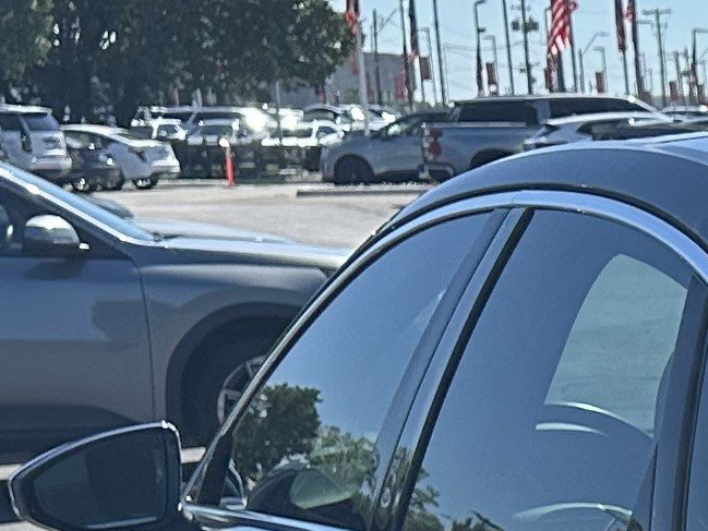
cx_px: 1572
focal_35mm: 149
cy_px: 1048
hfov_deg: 11.5
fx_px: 3048
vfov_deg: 9.4
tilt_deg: -15.9
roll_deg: +0.7
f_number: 1.78
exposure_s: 1/3356
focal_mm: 6.86
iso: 80
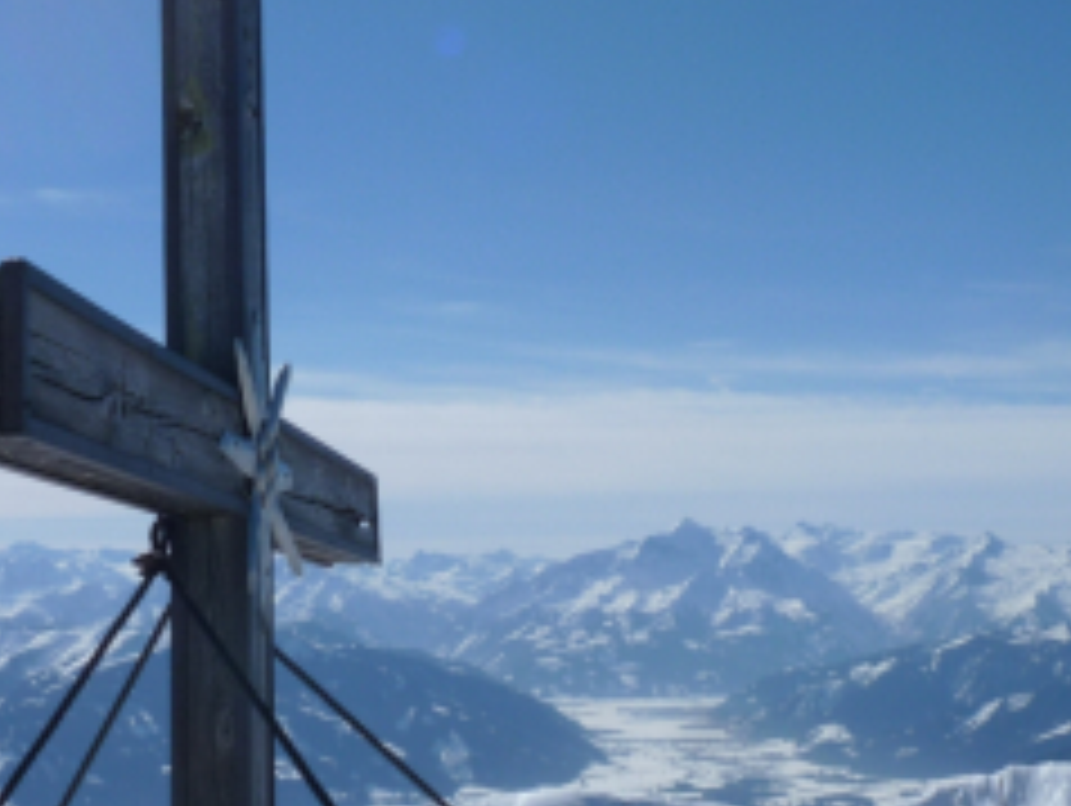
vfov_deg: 23.6
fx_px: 1920
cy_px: 257
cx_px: 648
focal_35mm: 62
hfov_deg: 31.1
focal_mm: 7.4
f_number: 5
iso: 100
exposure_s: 1/1300
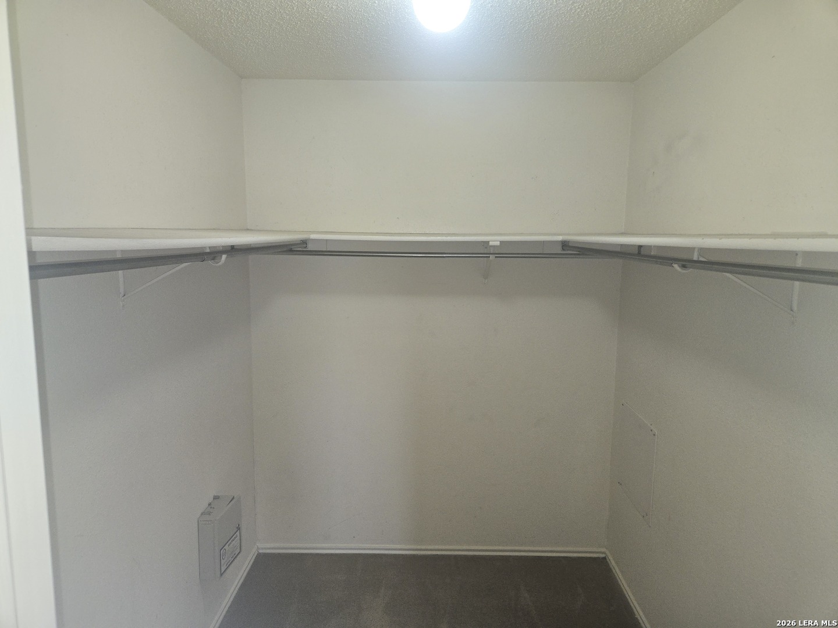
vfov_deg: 58.9
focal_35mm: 23
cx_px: 419
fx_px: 557
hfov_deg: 73.9
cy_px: 314
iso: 125
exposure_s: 1/60
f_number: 1.8
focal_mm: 5.4
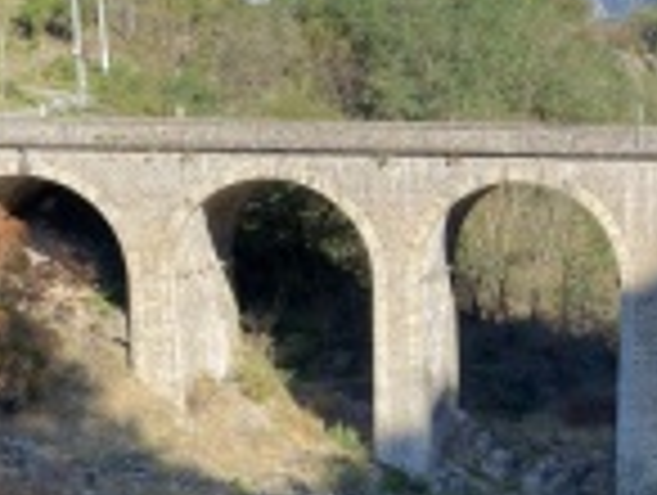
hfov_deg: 25.9
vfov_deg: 20.6
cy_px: 392
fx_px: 1350
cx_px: 666
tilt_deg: -13.4
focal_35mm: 71
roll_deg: -0.9
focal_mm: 4.25
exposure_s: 1/805
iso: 32
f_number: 1.8
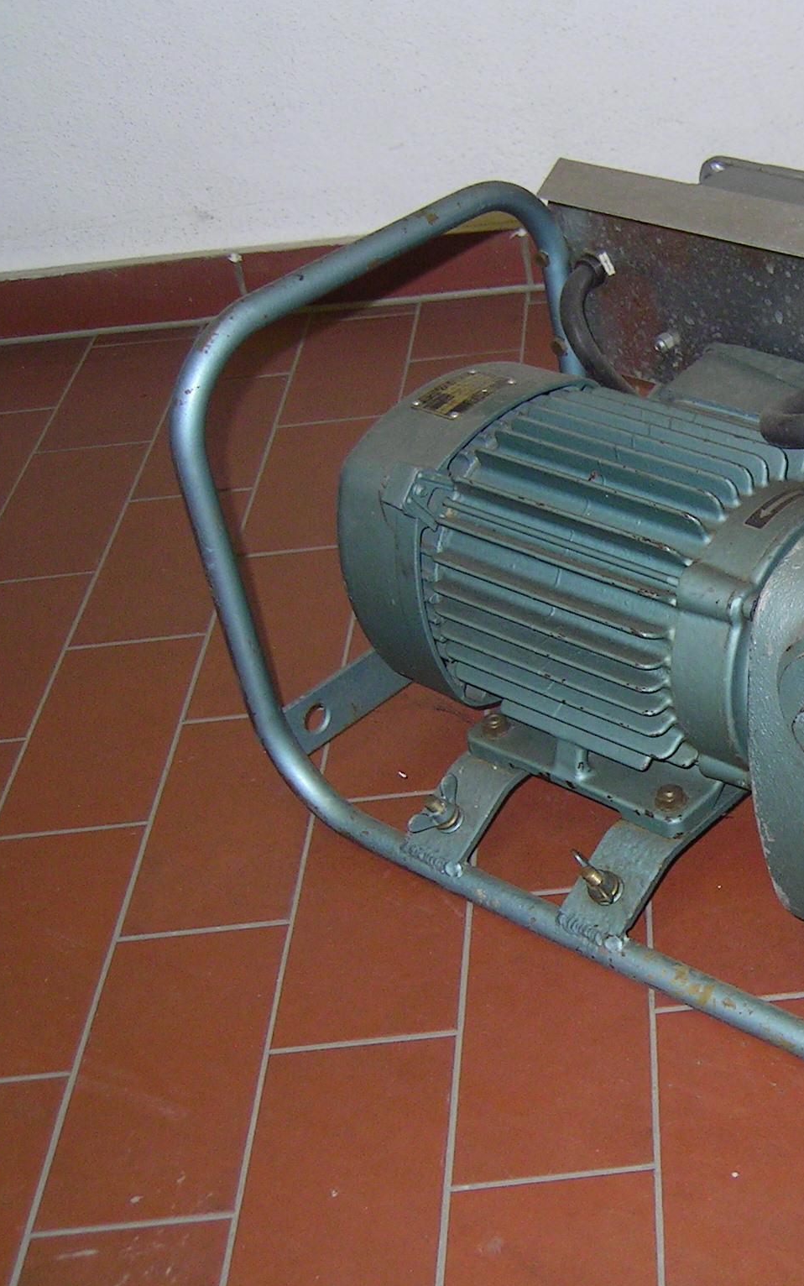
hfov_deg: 24.0
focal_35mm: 51
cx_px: 837
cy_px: 643
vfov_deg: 39.6
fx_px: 1787
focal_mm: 5.6
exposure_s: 1/30
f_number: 2.8
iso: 100
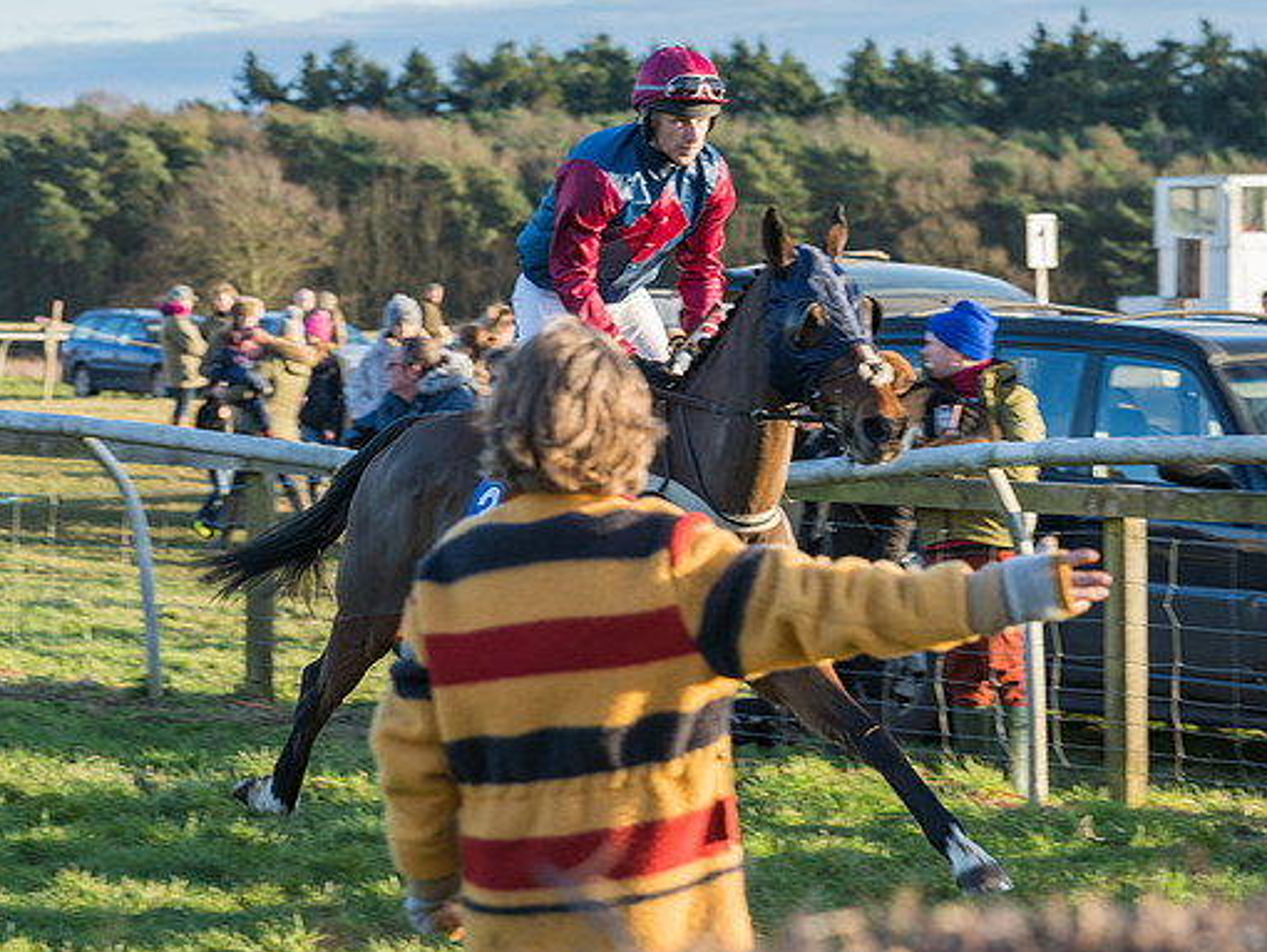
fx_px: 5713
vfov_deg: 9.5
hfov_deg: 12.7
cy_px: 400
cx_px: 710
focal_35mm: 156
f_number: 5.6
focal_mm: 108
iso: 200
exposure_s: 1/200
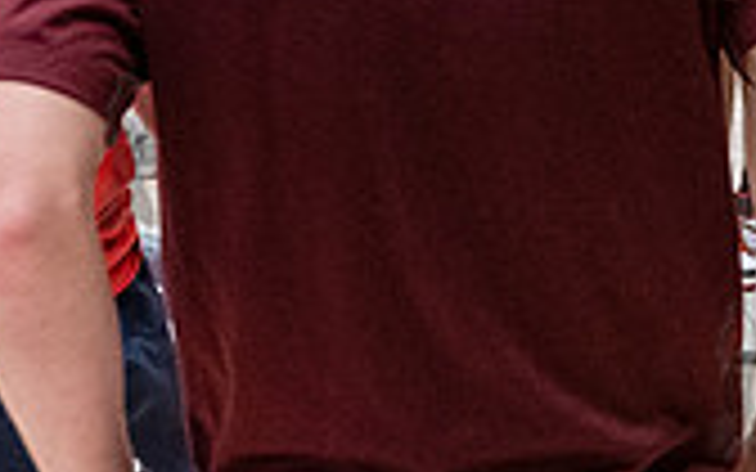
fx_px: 3482
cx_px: 848
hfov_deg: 12.2
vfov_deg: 7.7
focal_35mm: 169
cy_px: -167
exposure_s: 1/400
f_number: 4
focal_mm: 36
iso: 5000
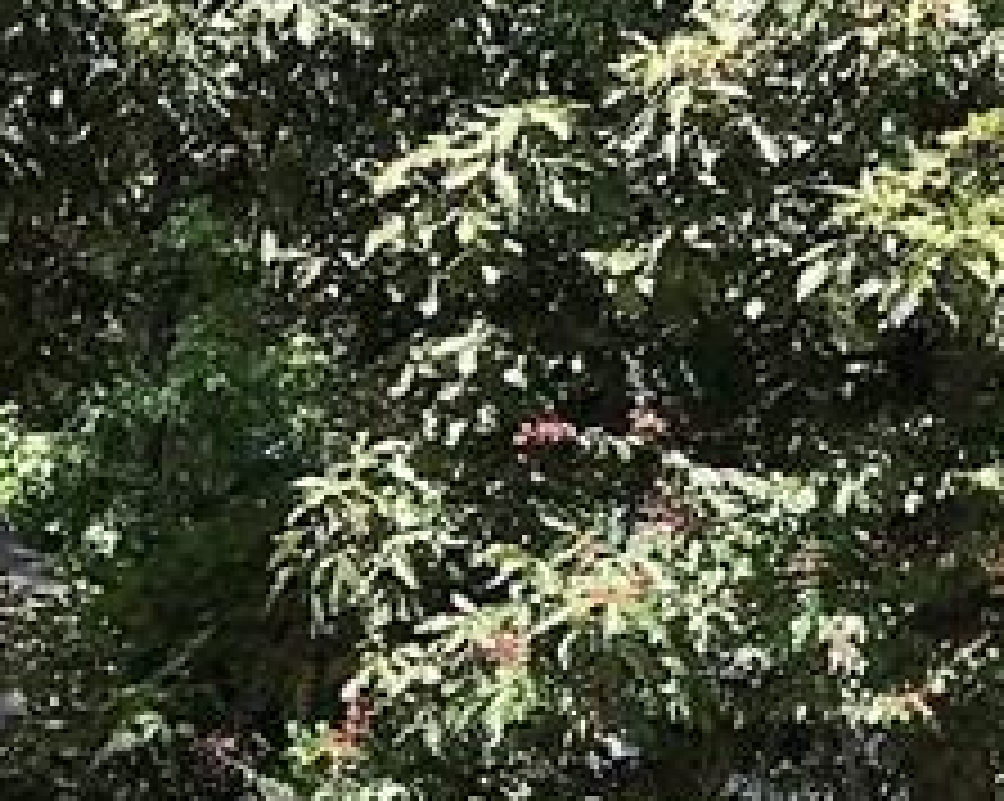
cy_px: 961
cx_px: -419
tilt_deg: +2.0
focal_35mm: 130
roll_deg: +0.6
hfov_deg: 14.0
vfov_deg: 11.6
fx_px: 3860
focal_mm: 4.15
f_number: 2.2
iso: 25
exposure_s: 1/416
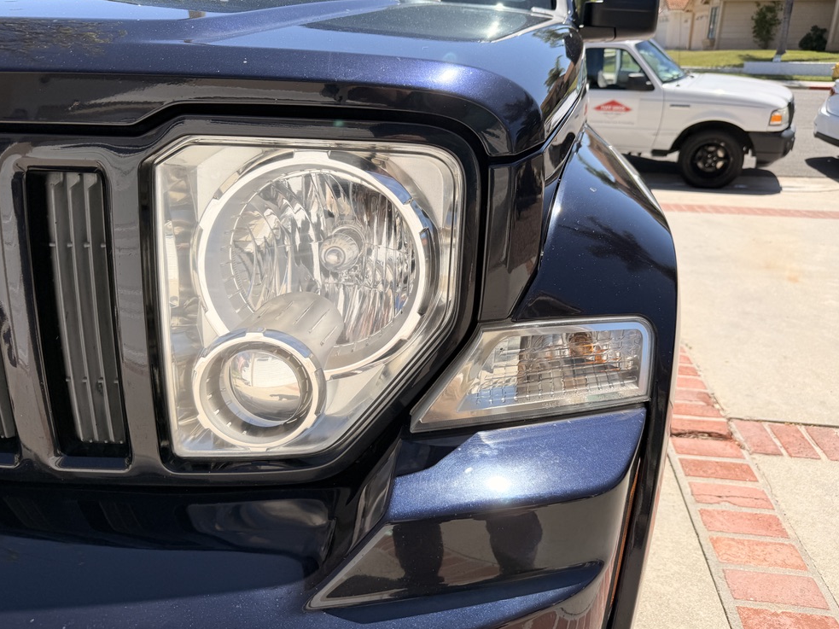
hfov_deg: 69.4
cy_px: 307
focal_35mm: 25
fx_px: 606
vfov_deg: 54.9
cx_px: 416
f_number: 1.78
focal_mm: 6.76
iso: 80
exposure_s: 1/4167
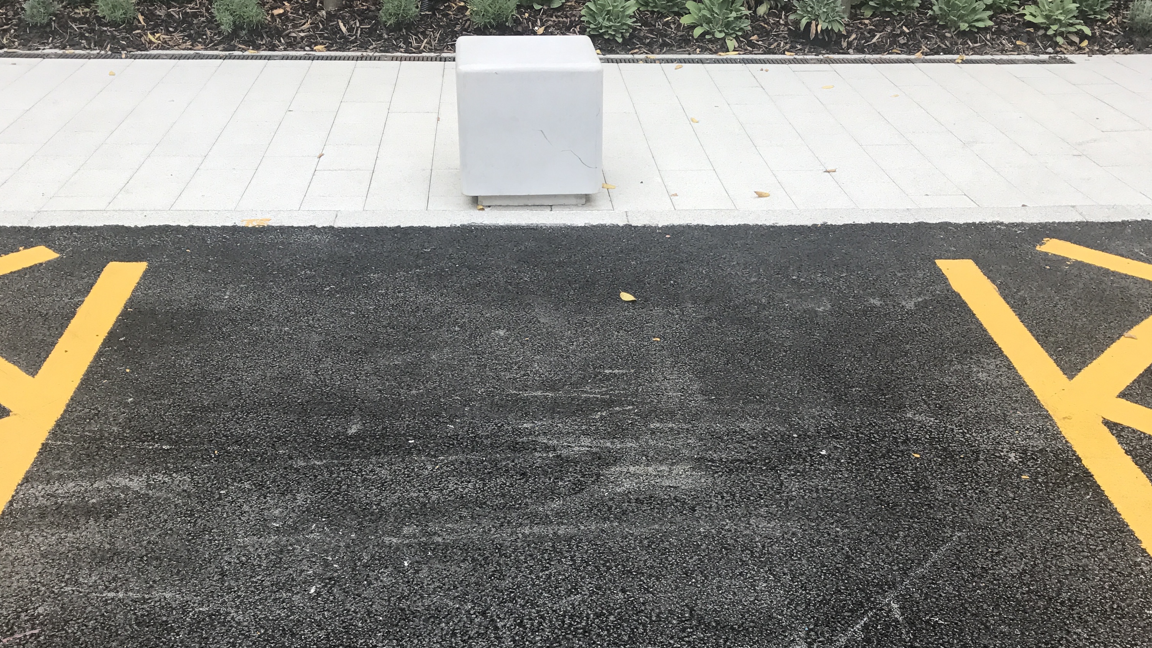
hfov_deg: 49.4
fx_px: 1252
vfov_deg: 28.8
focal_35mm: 41
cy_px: 423
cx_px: 576
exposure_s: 1/491
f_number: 1.8
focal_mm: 3.99
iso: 20
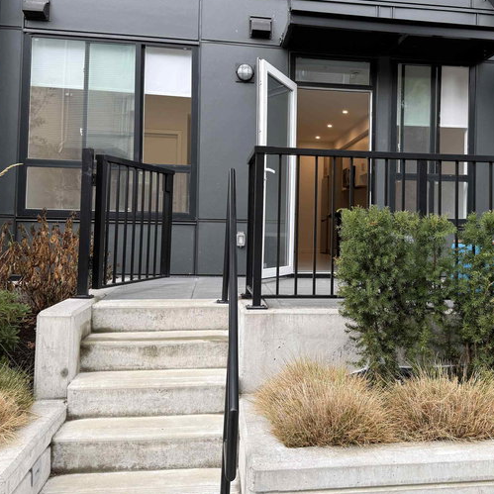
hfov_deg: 48.1
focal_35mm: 34
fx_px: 549
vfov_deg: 48.3
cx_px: 302
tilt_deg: +2.4
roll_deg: -1.1
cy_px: 211
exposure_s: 1/140
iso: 64
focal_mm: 6.76
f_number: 1.78
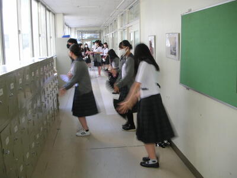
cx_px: 118
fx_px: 240
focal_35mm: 35
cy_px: 89
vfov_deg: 40.7
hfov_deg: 52.6
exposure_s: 1/8
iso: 50
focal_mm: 5.8
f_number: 2.8
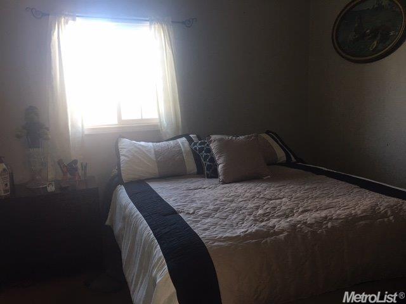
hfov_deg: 61.7
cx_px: 203
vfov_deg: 48.2
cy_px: 152
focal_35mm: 29
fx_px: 340
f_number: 2.2
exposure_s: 1/15
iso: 25
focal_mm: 4.15
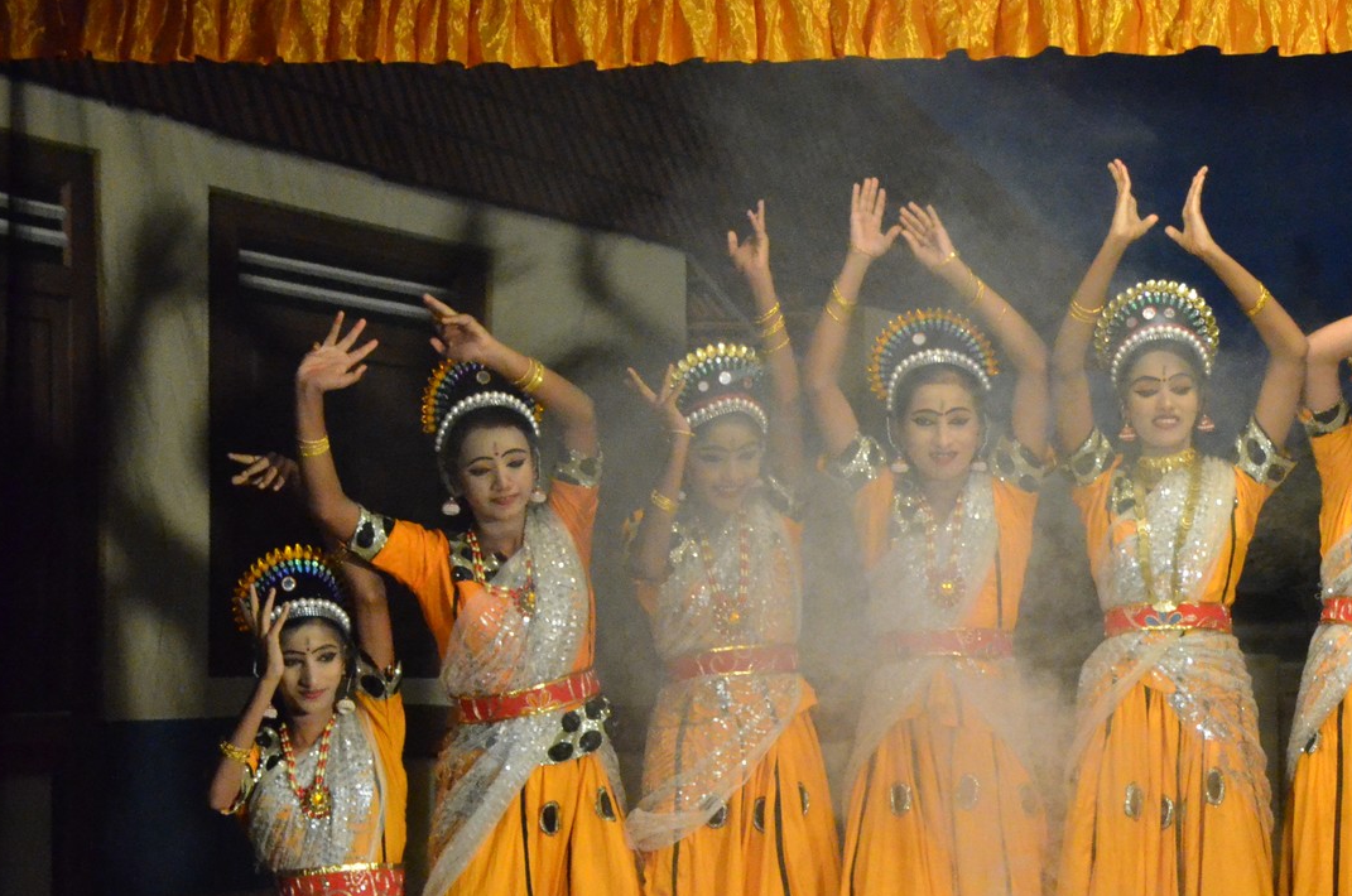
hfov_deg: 5.3
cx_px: 1134
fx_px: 14616
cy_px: 654
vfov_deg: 3.5
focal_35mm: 390
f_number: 5
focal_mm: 145
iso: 6400
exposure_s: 1/500
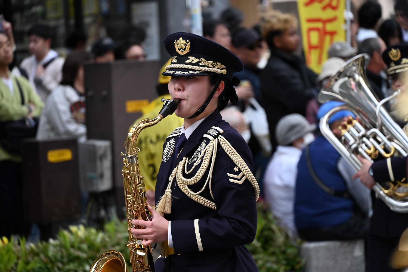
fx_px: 2267
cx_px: 204
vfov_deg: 6.9
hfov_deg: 10.3
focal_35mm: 200
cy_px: 136
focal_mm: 200
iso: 800
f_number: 6.3
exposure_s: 1/640
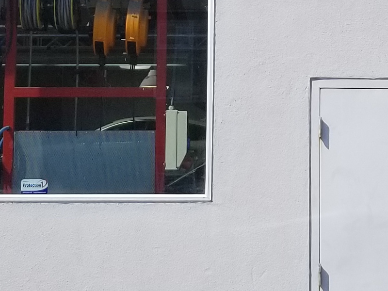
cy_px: 8
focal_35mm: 131
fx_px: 1468
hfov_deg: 15.0
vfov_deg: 11.2
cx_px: 284
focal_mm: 4.25
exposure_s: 1/1968
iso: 50
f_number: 1.7
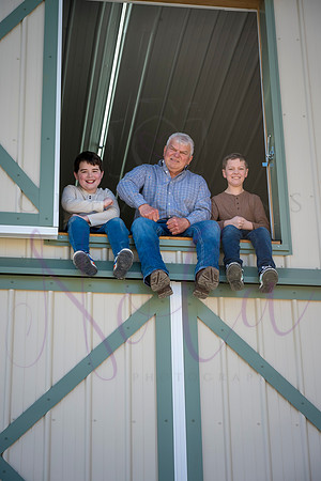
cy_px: 240
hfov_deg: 16.3
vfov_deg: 24.2
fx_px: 1123
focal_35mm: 84
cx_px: 160
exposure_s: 1/320
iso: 400
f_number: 8
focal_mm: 84
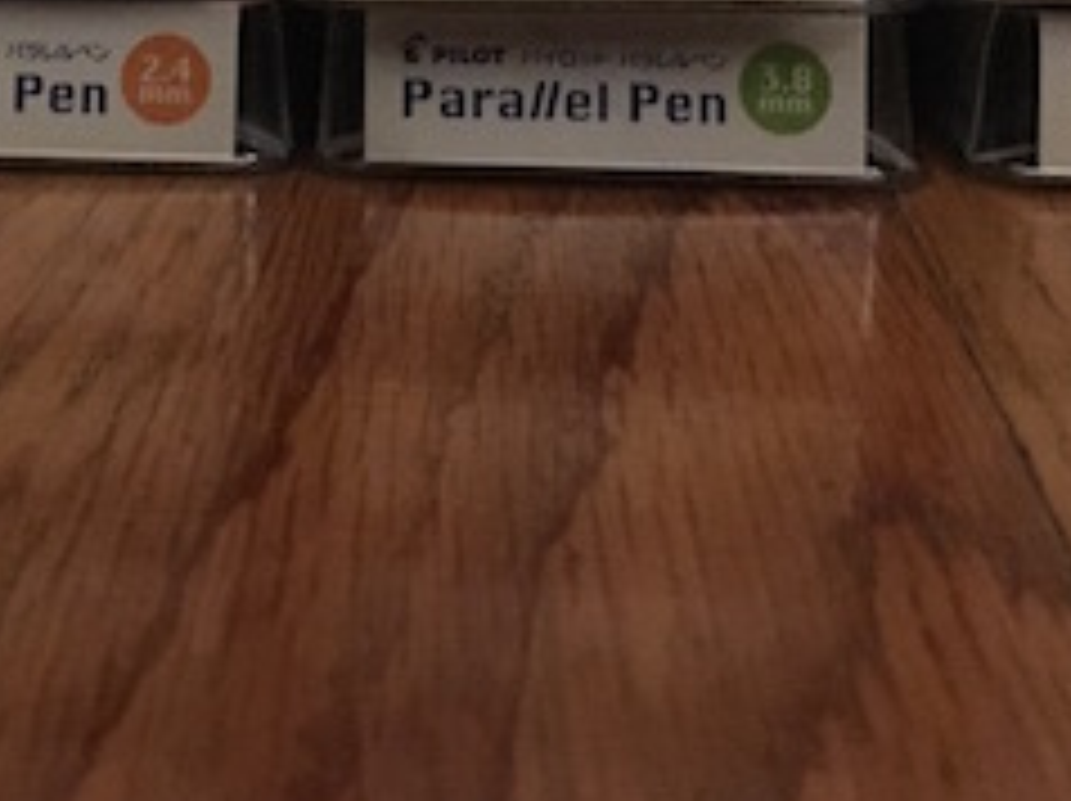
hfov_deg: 24.9
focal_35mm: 78
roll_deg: -0.5
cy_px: -184
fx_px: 2411
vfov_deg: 17.9
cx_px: 333
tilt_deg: -6.9
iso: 1000
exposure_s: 1/15
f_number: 2.2
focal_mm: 4.15
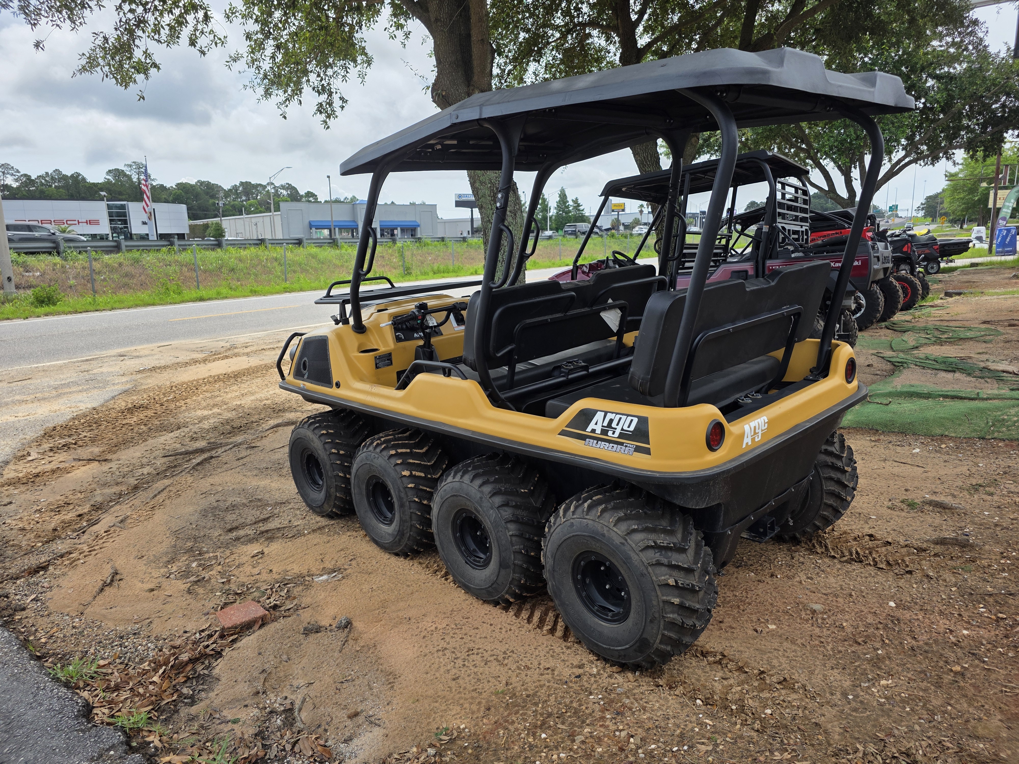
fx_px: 677
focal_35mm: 23
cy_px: 382
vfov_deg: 58.9
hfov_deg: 73.9
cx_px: 510
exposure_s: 1/4650
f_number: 1.7
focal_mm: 6.3
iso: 80
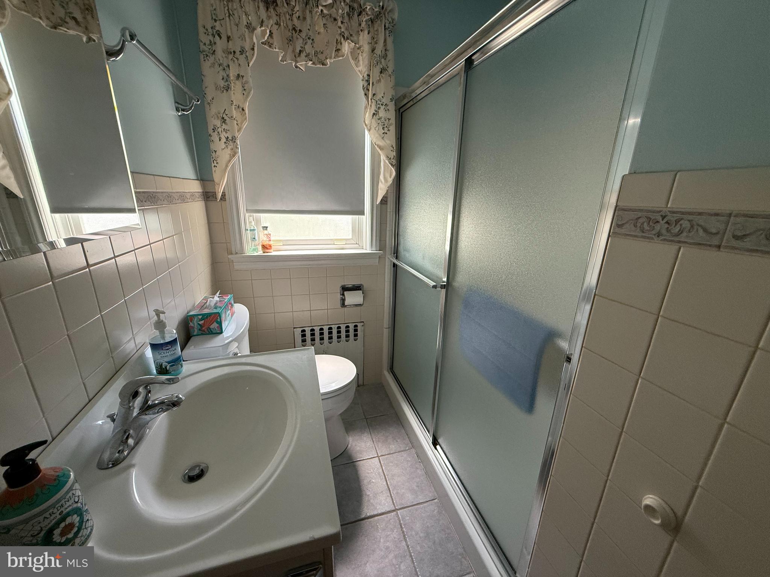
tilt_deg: -16.5
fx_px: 311
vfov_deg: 85.7
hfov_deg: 102.1
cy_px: 288
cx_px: 385
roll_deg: -2.1
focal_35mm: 14
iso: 250
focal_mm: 2.22
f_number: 2.2
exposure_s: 1/99
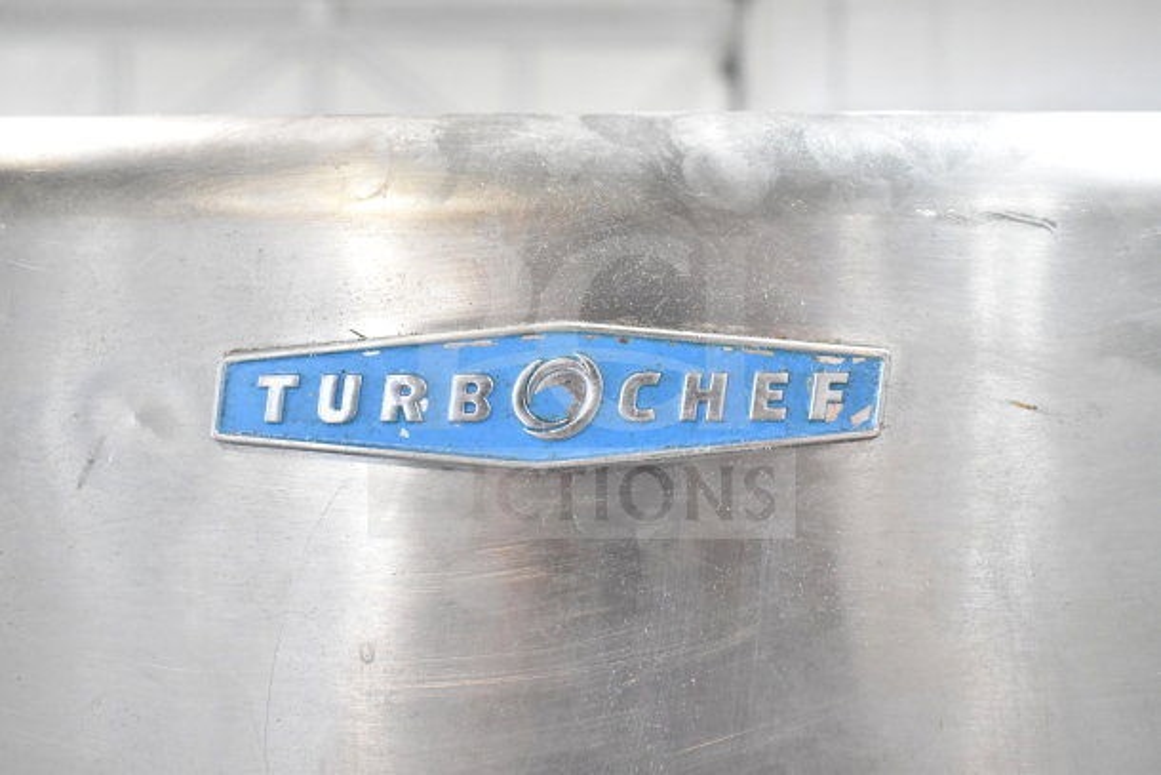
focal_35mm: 46
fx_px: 1500
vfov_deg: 29.0
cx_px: 580
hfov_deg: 42.3
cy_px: 388
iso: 6400
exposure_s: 1/160
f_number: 6.3
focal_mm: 31
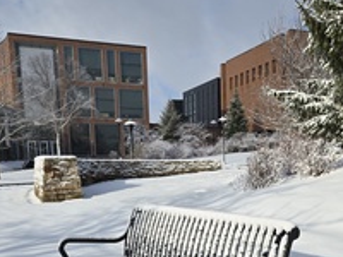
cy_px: 233
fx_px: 456
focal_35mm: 46
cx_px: 201
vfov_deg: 30.1
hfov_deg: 41.1
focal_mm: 5.4
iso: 25
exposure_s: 1/3109
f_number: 1.8
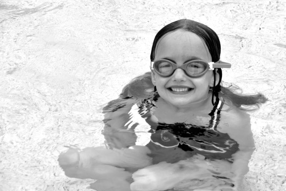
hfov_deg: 11.1
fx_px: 1470
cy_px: 85
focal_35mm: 185
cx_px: 191
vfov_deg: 7.4
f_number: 7.1
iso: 200
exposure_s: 1/160
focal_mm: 90
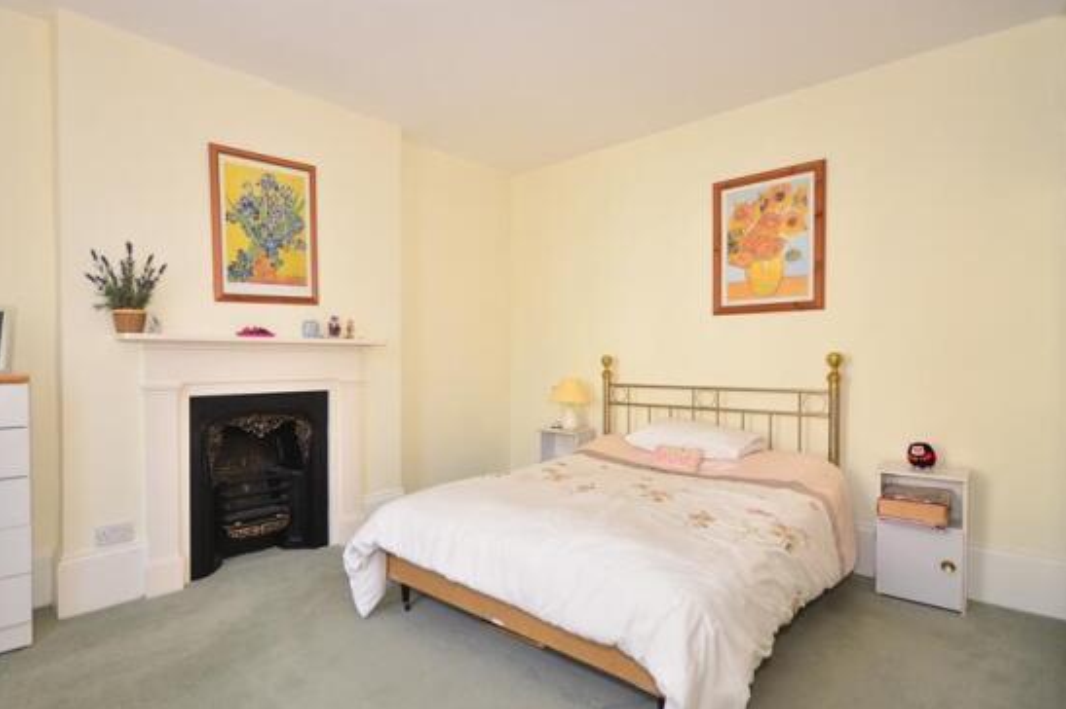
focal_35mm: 18
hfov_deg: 89.6
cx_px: 464
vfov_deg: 67.3
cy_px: 359
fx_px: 533
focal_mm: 10
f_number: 5
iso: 200
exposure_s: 1/15
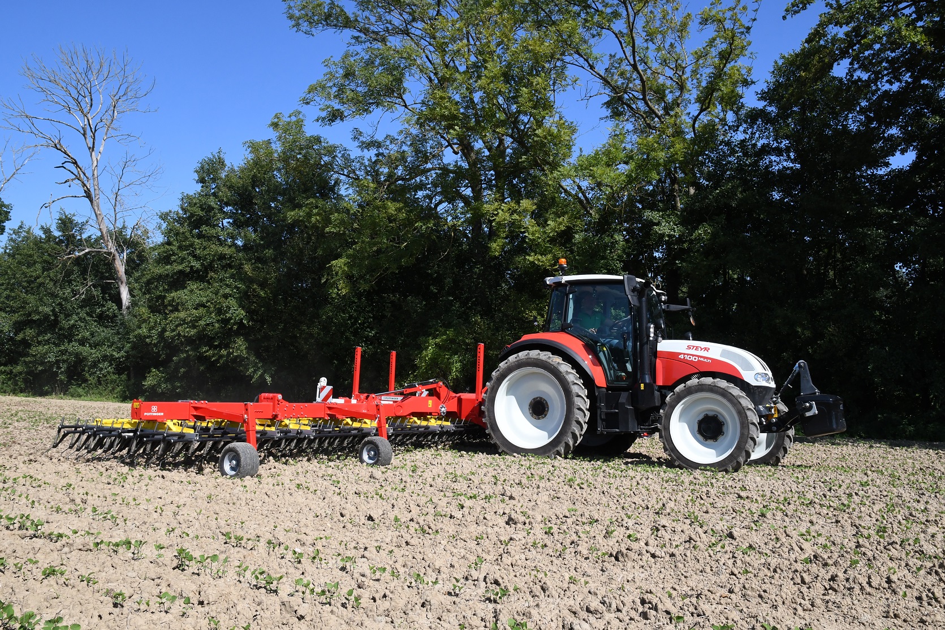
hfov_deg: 61.9
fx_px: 787
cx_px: 472
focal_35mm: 30
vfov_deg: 43.6
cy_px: 315
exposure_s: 1/640
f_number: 13
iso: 640
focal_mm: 20
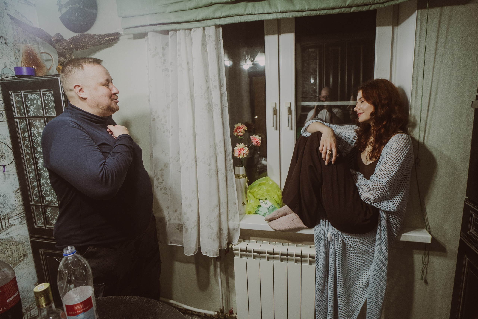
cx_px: 256
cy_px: 160
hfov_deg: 86.1
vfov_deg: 63.9
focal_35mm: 19
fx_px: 255
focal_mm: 18
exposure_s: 1/200
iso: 3200
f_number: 3.2
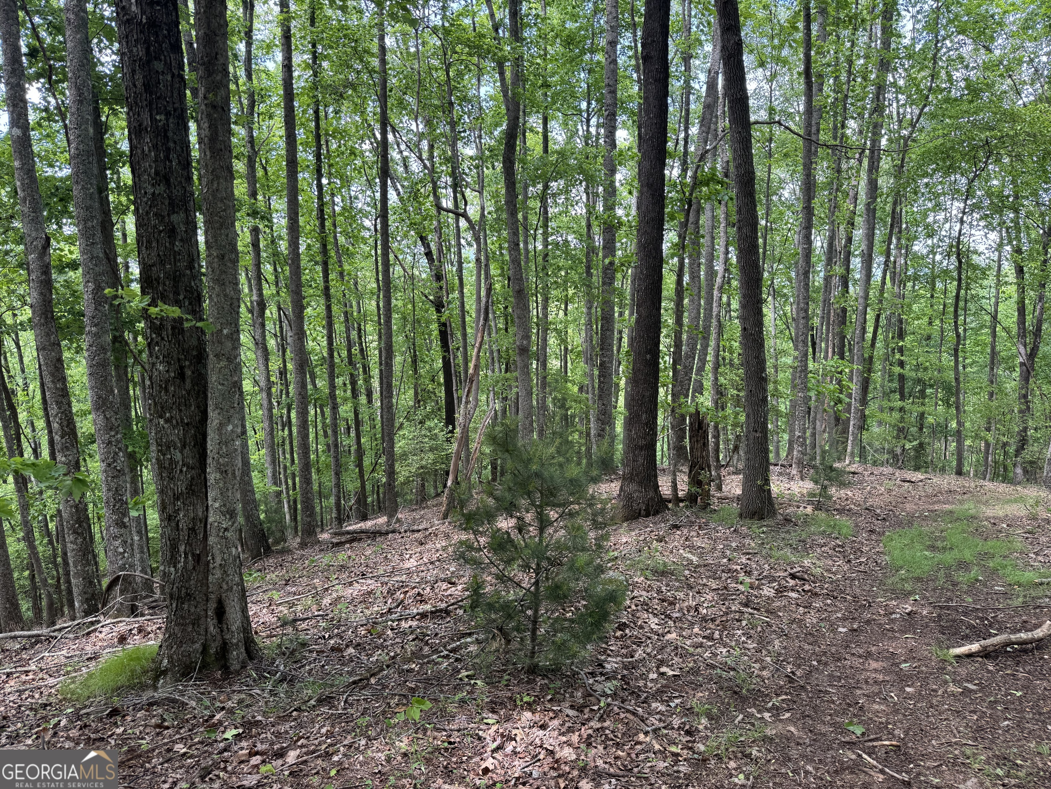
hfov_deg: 71.6
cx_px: 526
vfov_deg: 56.8
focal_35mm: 24
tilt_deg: -8.9
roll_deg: -0.4
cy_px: 394
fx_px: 729
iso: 80
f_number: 1.78
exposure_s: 1/121
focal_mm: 6.76
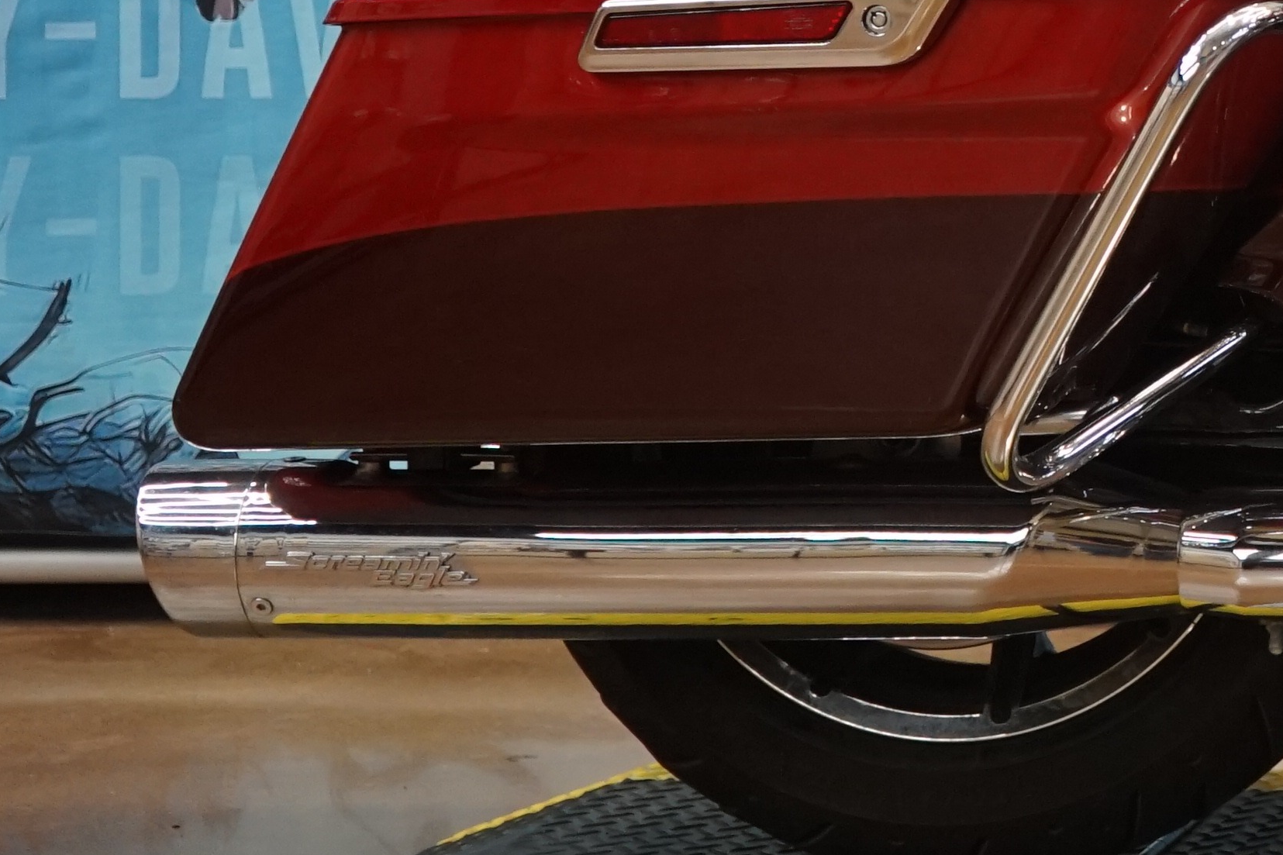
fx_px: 4133
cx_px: 2012
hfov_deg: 16.0
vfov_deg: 11.7
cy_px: -8
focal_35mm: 116
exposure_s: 1/160
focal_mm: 32
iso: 1250
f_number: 4
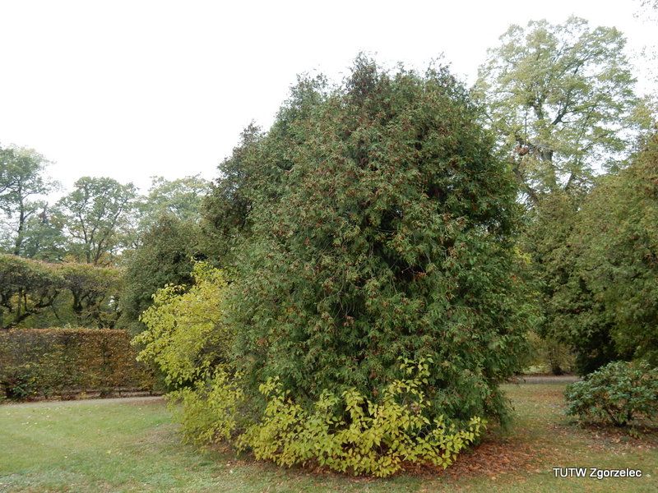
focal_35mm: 25
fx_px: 475
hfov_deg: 69.4
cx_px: 329
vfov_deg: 54.9
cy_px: 246
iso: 125
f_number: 3.7
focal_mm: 4.5
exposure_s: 1/80
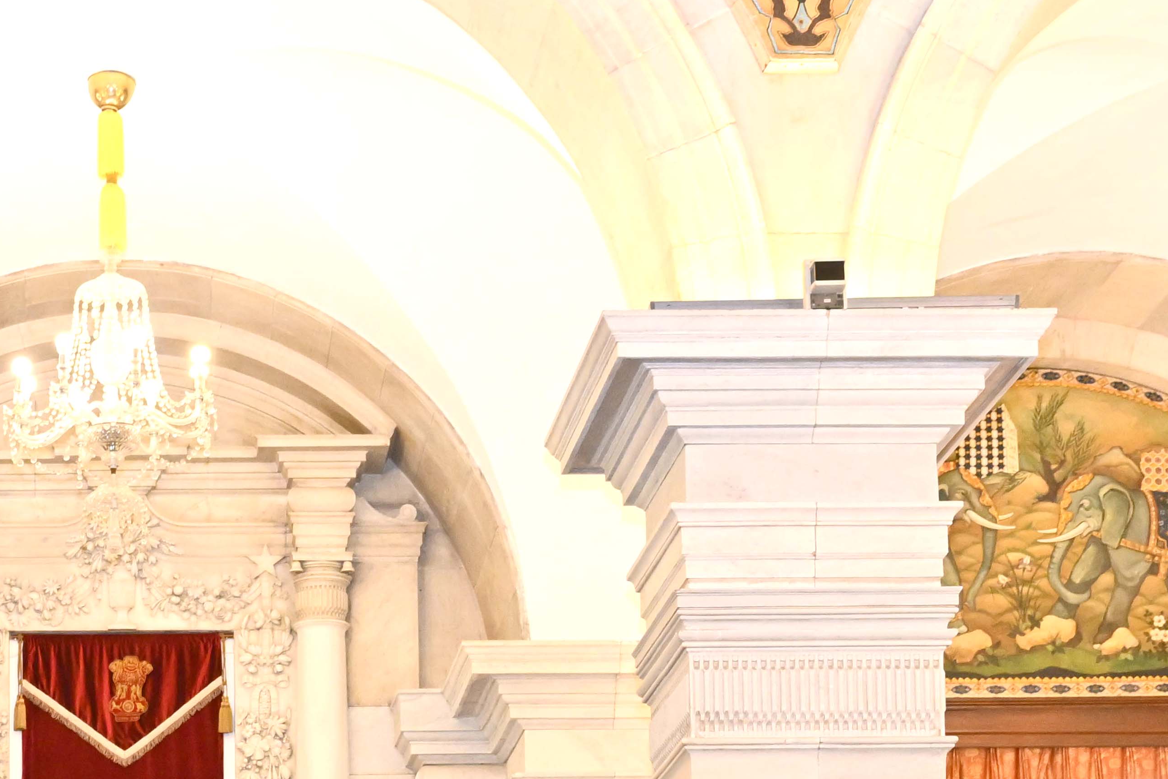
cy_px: 1146
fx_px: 3069
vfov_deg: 13.7
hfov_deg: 21.2
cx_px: 177
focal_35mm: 95
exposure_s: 1/160
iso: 2000
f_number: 4
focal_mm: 29.5
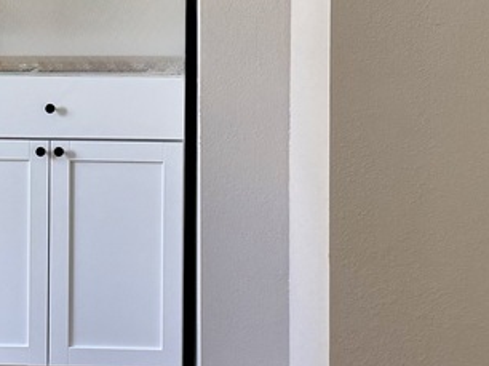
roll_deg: -0.4
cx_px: 21
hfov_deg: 17.1
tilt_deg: -1.2
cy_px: -19
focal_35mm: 113
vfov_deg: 12.9
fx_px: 1595
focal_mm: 6.76
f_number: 1.78
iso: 200
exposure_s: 1/229
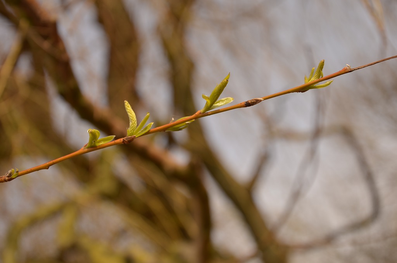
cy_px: 132
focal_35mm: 72
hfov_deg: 28.1
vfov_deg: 18.8
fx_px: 792
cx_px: 198
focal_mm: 48
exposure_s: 1/400
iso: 100
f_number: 5.6
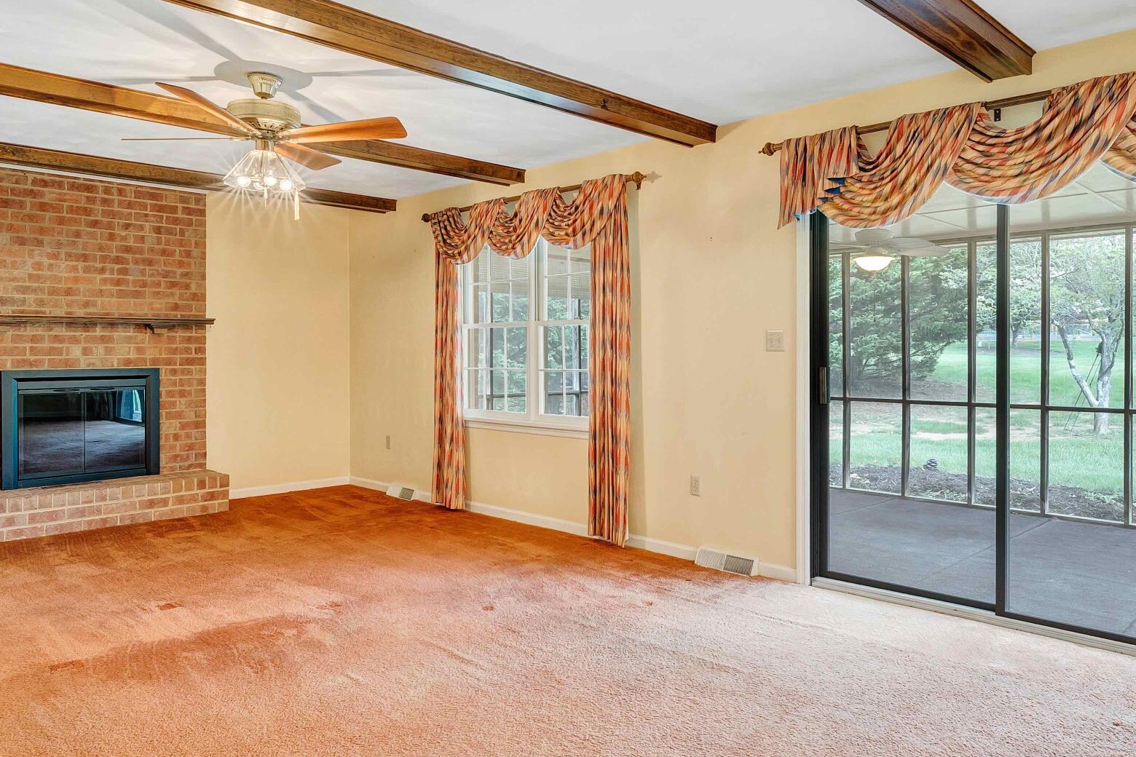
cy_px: 359
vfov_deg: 51.3
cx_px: 620
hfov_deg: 71.4
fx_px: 789
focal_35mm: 25
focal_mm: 13
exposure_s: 1/2
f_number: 9
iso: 400
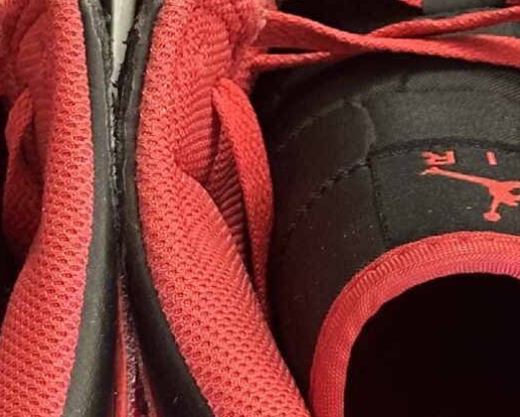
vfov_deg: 6.7
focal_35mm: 232
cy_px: 246
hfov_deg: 8.3
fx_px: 3572
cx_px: 183
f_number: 1.78
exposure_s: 1/33
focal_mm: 6.86
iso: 320
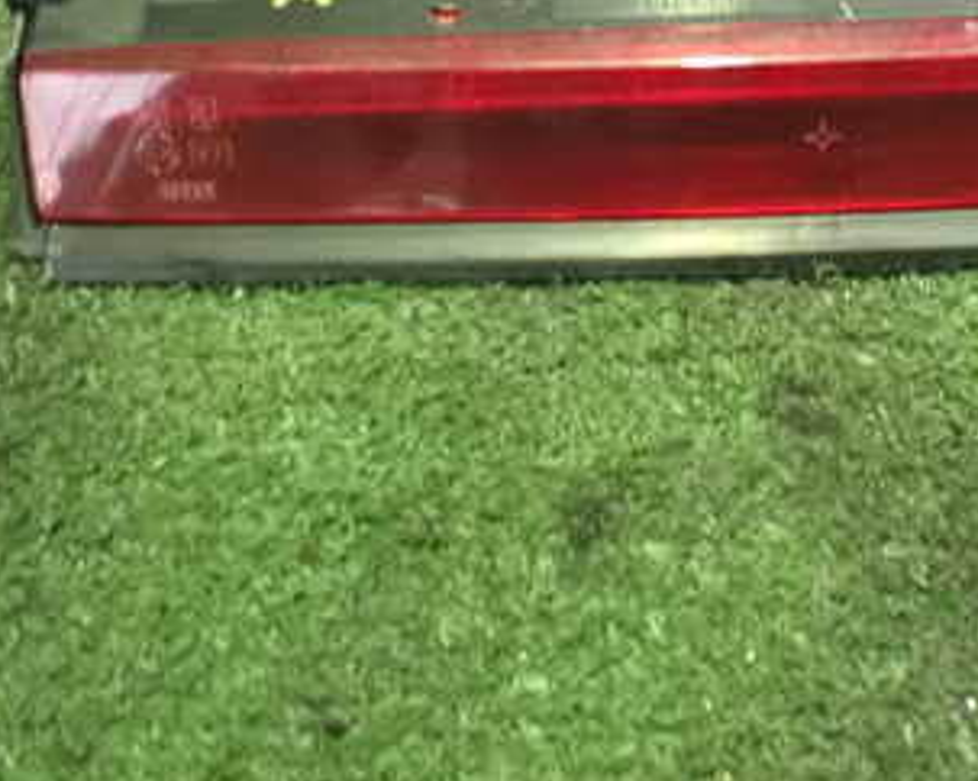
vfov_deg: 25.4
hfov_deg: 31.4
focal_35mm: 58
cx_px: 823
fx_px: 1678
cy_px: 77
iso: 1600
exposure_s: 1/30
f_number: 2.3
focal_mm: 5.4
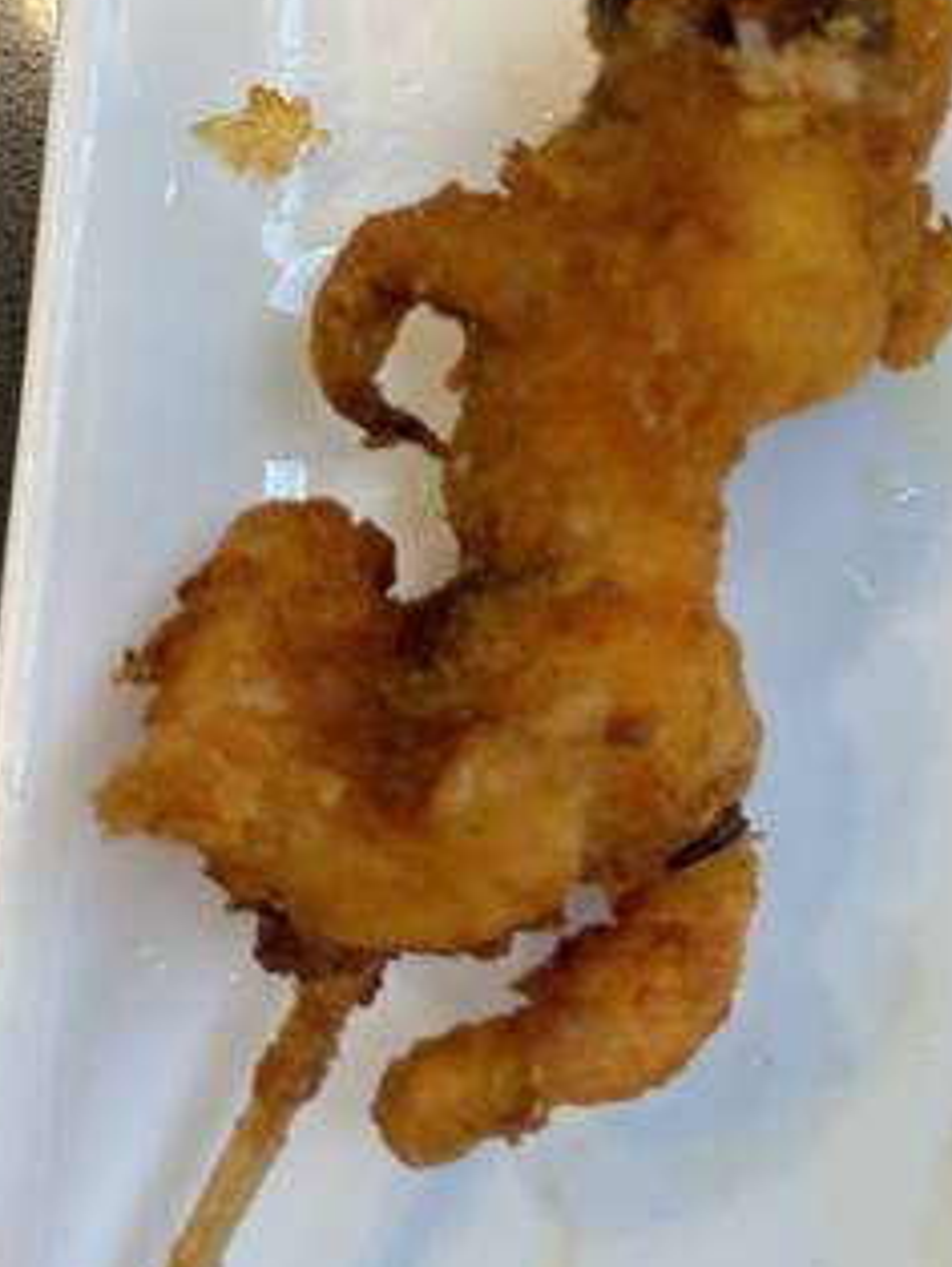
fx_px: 2051
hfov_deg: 25.8
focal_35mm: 56
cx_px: 726
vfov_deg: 33.9
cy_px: 381
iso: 64
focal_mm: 6.86
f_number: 1.78
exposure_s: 1/127
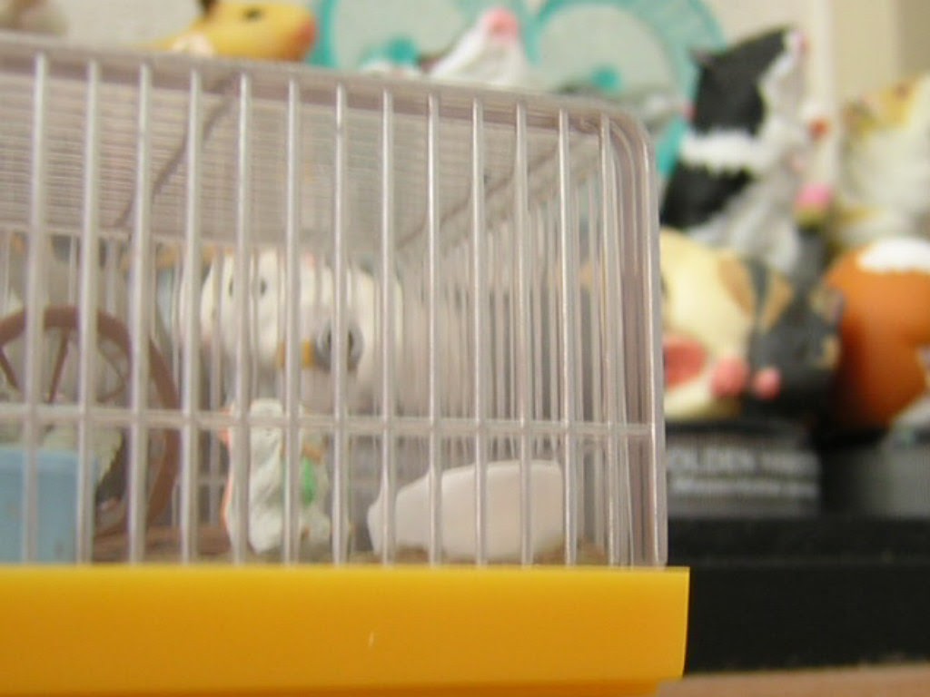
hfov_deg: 51.4
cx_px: 465
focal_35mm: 36
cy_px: 348
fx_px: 967
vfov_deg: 39.7
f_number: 2.6
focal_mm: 4.7
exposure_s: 1/5.5
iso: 100
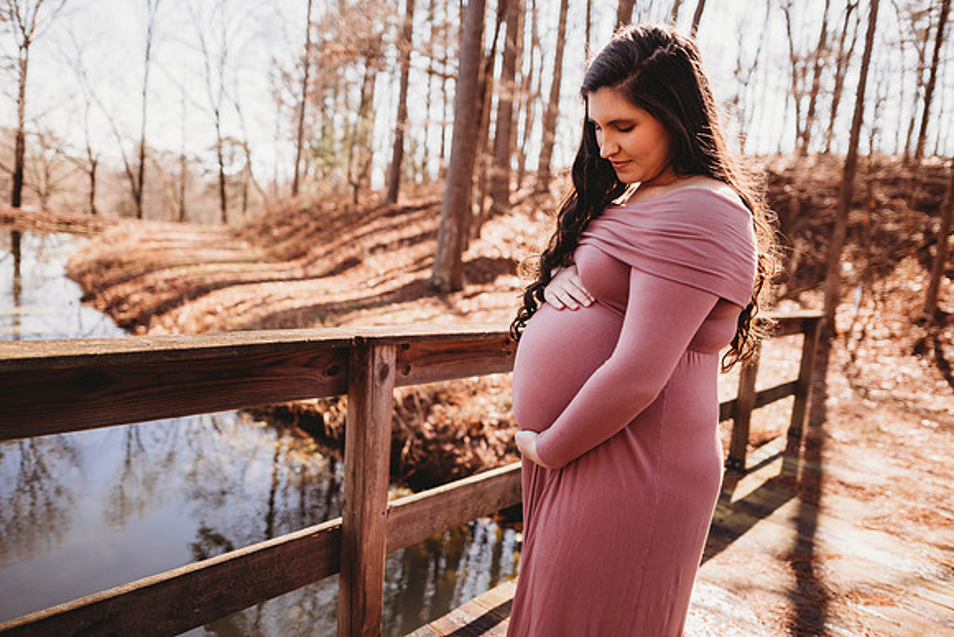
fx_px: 636
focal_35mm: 24
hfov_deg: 73.7
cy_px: 318
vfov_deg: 53.2
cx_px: 477
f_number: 2.2
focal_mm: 24
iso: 100
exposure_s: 1/640
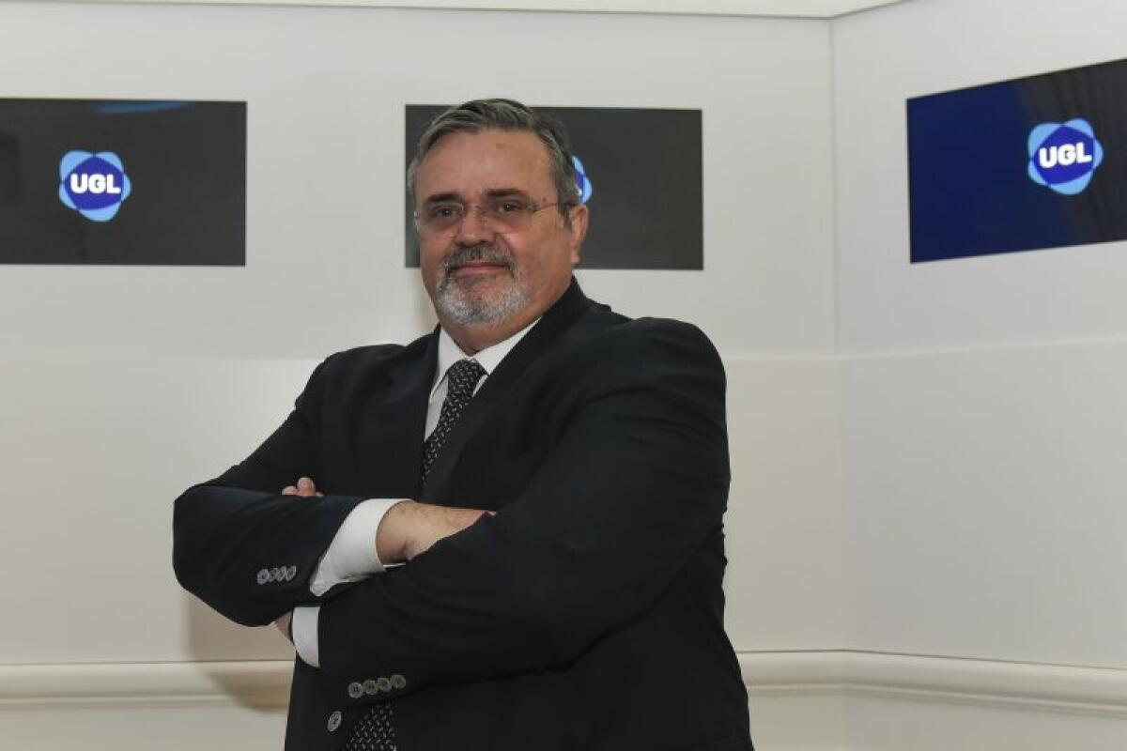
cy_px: 376
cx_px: 564
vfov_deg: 35.1
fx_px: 1190
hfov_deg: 50.7
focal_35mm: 38
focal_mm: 38
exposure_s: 1/160
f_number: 5
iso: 3200
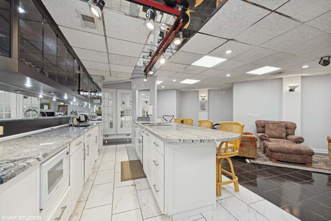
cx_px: 166
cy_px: 110
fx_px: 129
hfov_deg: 104.2
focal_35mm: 14
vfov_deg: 81.2
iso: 200
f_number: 9.5
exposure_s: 1/20
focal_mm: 14
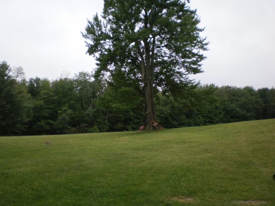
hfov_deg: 51.4
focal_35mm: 36
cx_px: 138
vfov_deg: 39.7
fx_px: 286
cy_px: 103
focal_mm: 6.3
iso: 100
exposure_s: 1/400
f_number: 3.1
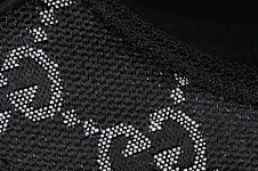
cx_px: -41
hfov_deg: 5.7
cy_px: 269
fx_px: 2569
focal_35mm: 359
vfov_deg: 3.8
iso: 160
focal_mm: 50
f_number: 7.1
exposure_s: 1/60
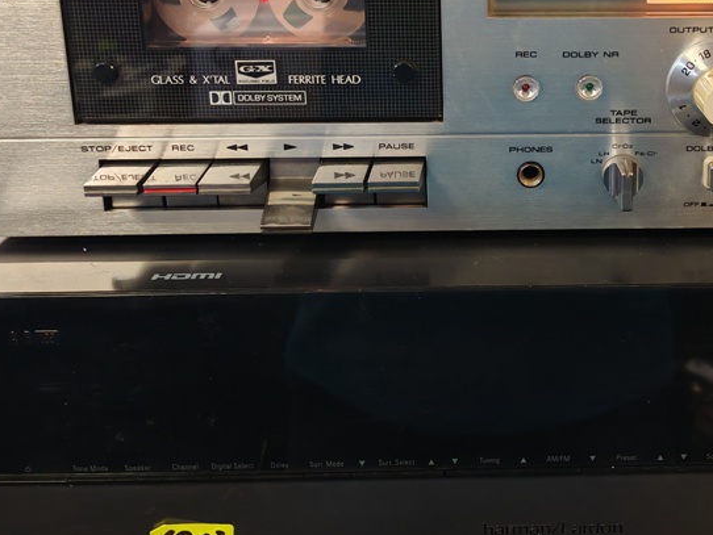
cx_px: 555
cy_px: 79
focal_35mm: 51
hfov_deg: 36.4
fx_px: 1051
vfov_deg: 27.8
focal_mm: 6.67
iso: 500
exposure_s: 1/33
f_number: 1.9
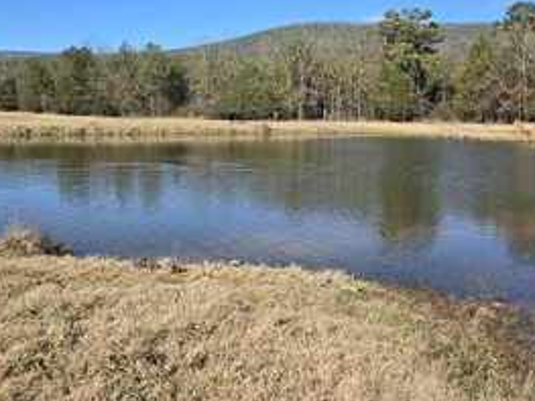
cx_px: 252
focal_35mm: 35
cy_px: 106
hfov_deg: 52.6
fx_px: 541
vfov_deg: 39.7
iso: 12
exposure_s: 1/765
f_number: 1.7
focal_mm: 6.3
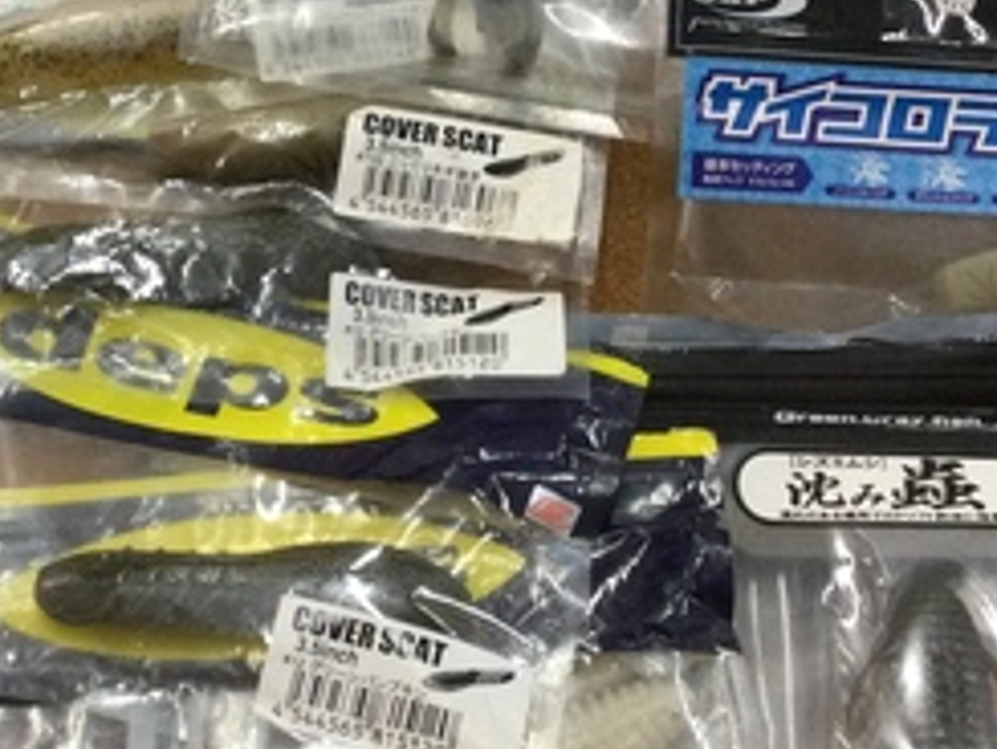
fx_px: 2190
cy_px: 330
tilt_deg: -74.1
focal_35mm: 76
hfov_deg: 24.9
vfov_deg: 19.4
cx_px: 106
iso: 32
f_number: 2.4
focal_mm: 3.3
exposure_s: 1/30
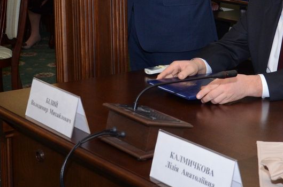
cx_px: 220
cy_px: 6
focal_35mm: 99
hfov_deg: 20.4
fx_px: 779
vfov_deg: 13.5
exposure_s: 1/200
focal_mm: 25
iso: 1000
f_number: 4
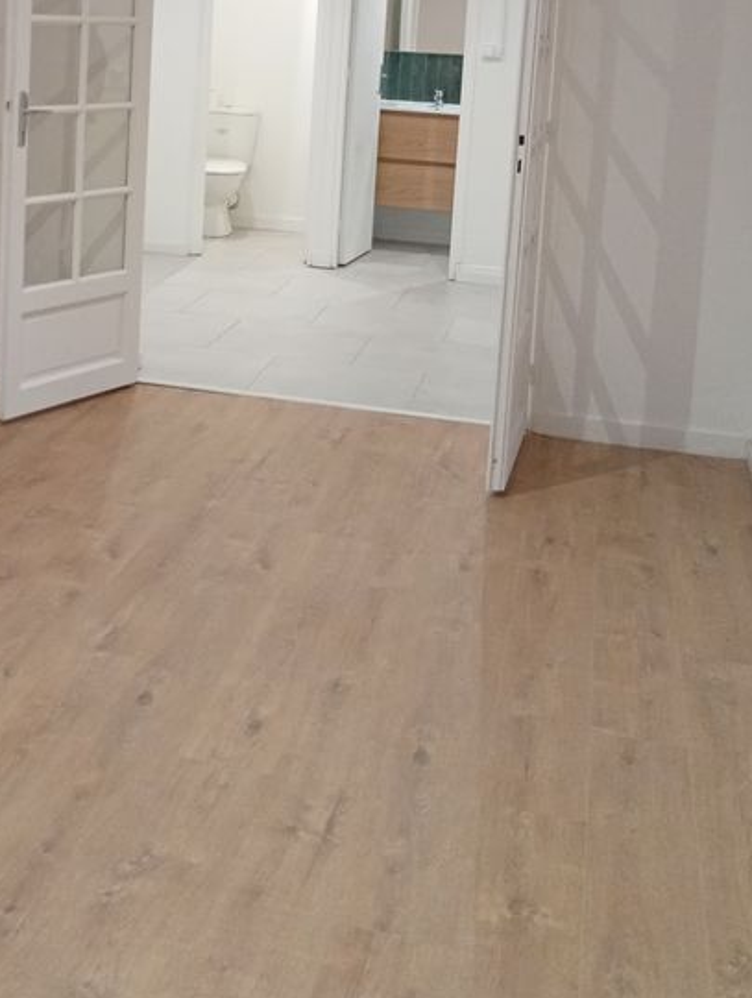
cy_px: 153
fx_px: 1444
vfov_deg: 36.4
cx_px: 180
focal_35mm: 50
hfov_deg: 28.7
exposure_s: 1/33.3
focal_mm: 3.84
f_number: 1.8
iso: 319
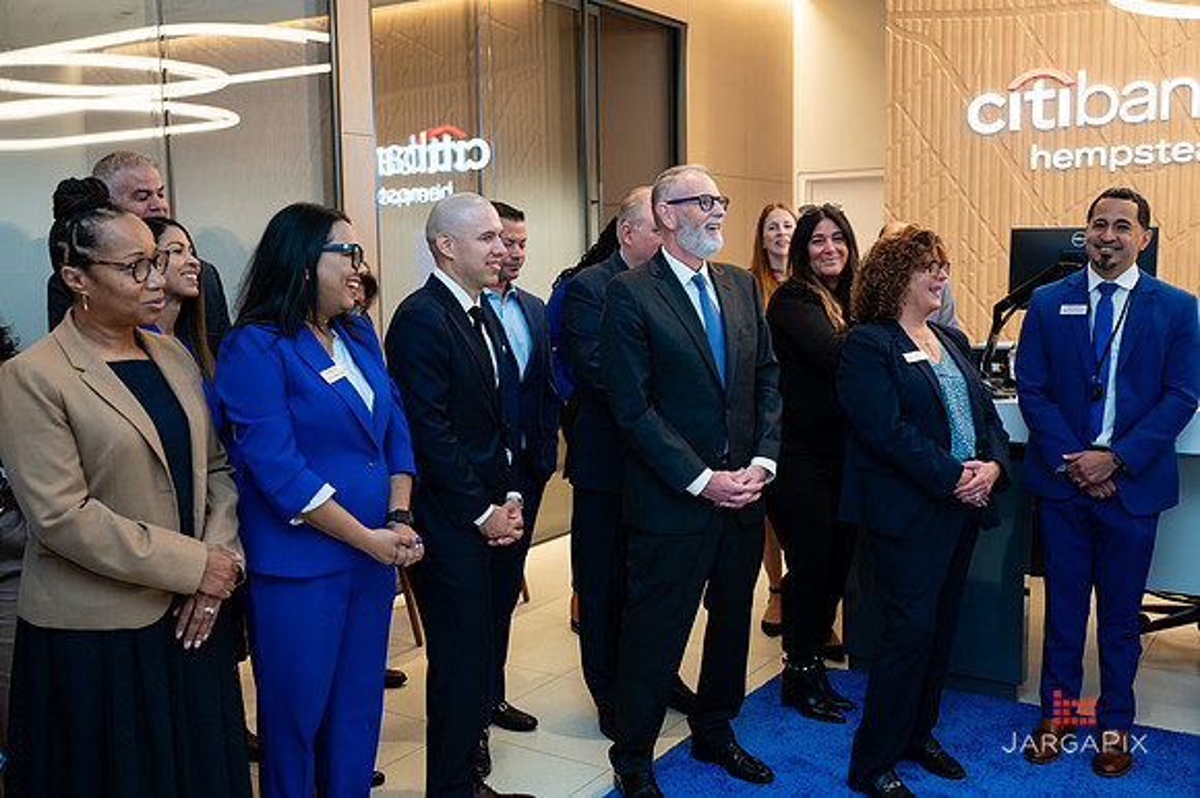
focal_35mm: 35
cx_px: 600
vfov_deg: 37.6
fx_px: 1173
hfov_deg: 54.2
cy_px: 399
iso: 500
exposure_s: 1/200
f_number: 3.2
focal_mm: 34.5
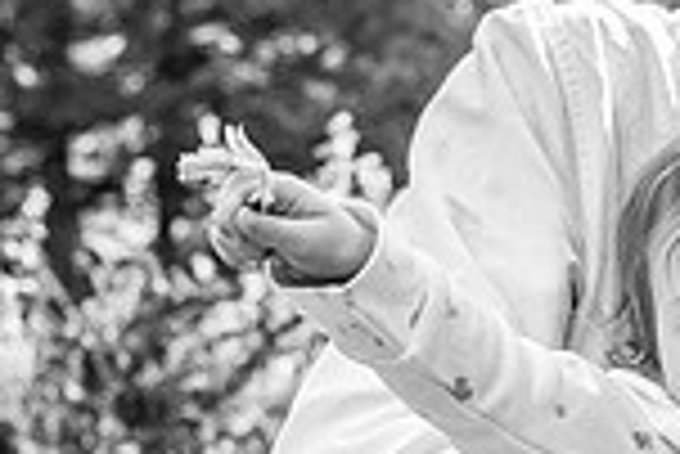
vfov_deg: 10.2
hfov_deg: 15.0
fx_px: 2533
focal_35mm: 134
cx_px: 712
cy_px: 483
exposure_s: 1/1250
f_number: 4.5
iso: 800
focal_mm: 35
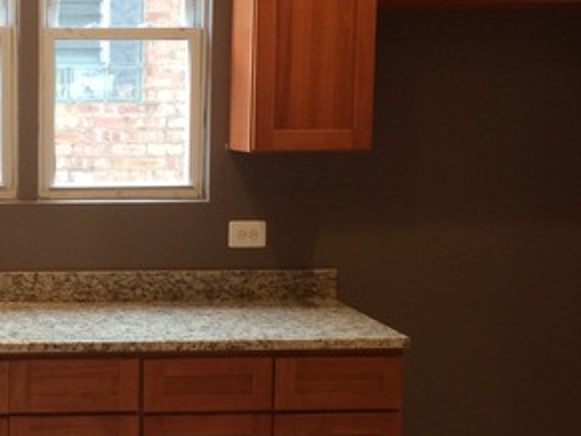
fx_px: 1107
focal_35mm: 66
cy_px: 230
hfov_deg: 28.0
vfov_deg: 22.2
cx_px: 32
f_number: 2.2
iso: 64
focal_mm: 4.12
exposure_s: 1/30
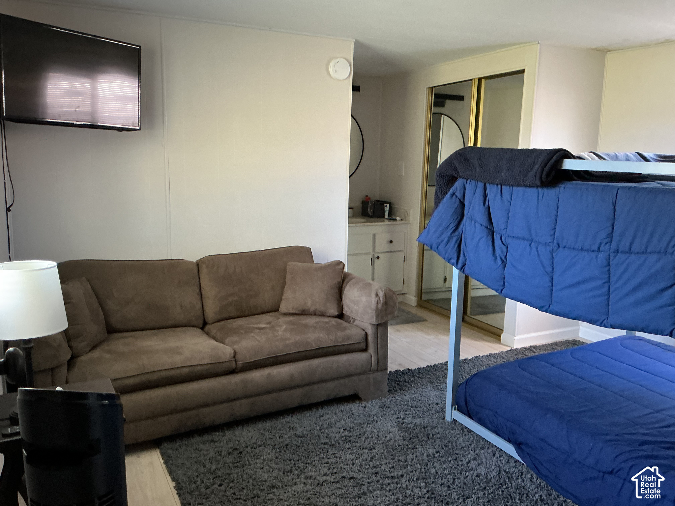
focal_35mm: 29
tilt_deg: -10.4
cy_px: 253
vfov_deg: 48.2
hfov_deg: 61.7
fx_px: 565
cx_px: 338
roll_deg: -1.9
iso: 250
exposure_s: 1/40
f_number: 1.8
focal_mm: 3
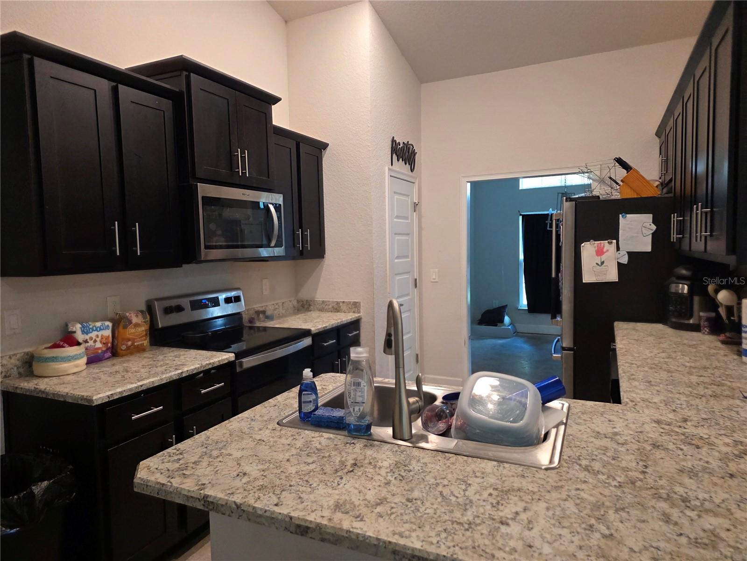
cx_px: 374
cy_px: 280
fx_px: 496
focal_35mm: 23
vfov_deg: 58.9
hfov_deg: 73.9
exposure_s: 1/120
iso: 400
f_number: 1.7
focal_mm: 6.3
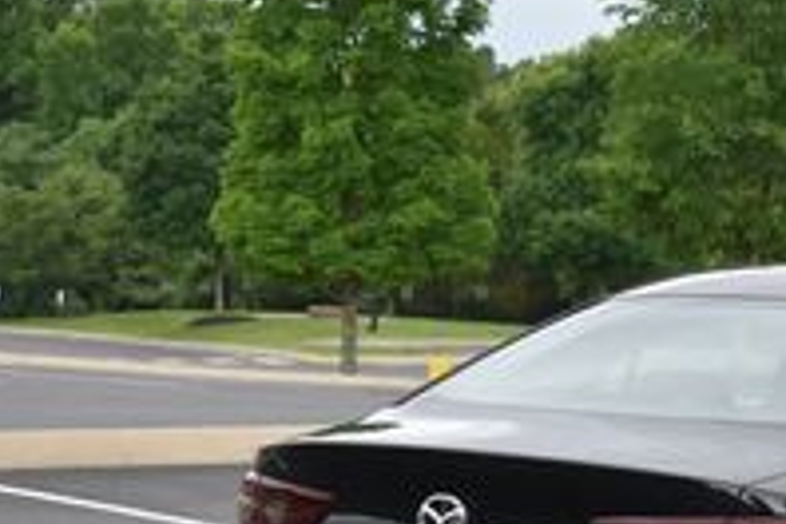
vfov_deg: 7.5
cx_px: 1060
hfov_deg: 10.9
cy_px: 339
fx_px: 4017
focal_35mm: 184
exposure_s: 1/250
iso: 400
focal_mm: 38
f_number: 5.6
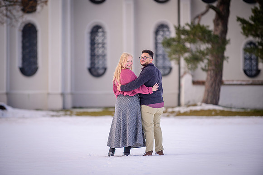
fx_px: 1501
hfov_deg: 10.0
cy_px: 88
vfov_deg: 6.7
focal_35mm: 206
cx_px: 132
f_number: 2.8
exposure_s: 1/500
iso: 250
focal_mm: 200
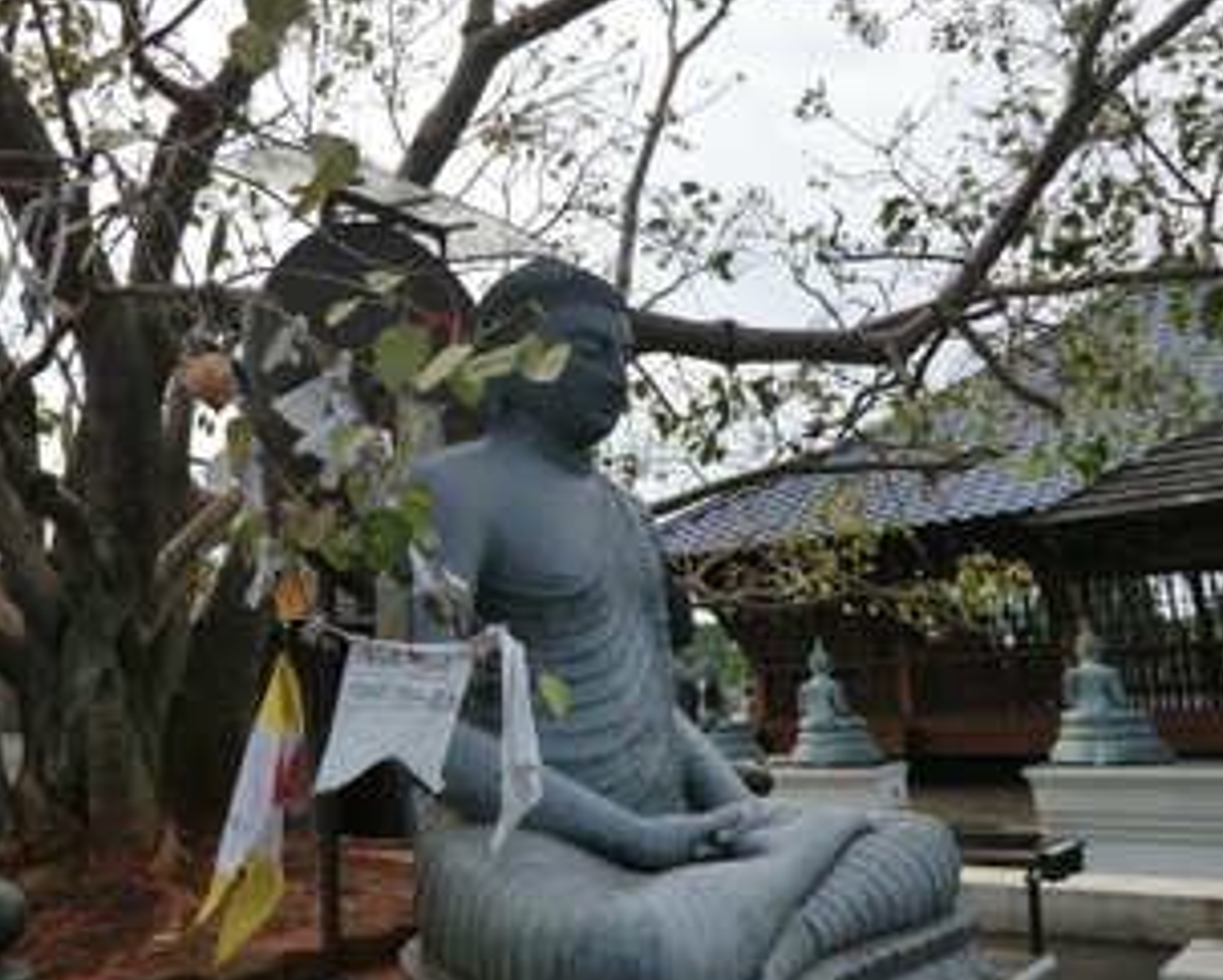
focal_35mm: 31
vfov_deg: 47.1
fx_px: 1123
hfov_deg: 56.6
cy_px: 530
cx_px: 478
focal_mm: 4.3
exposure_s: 1/800
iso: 80
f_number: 3.2
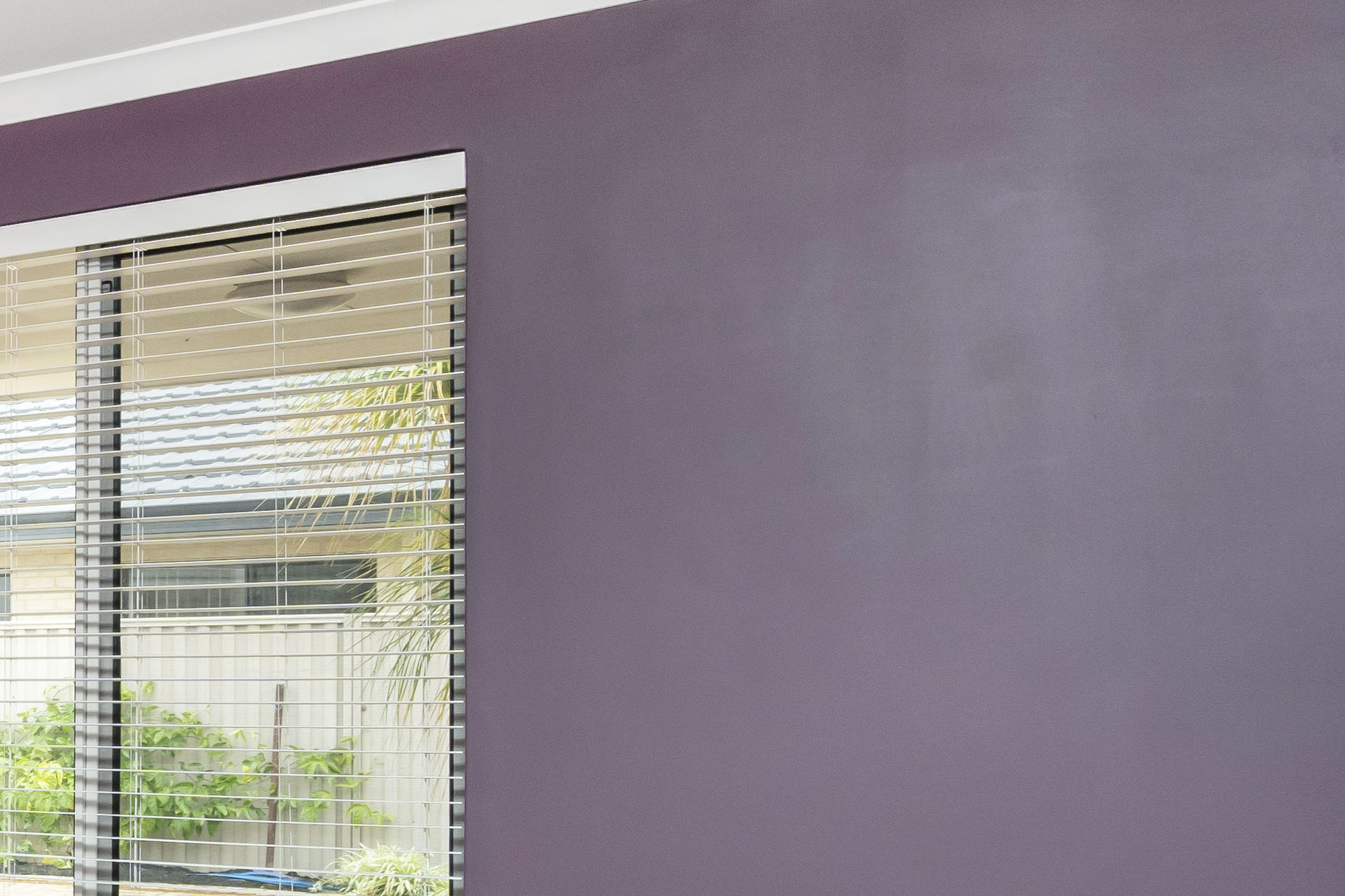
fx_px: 1868
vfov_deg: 26.6
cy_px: 690
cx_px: -436
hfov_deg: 30.5
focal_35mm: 50
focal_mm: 16
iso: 640
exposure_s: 1/250
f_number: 8
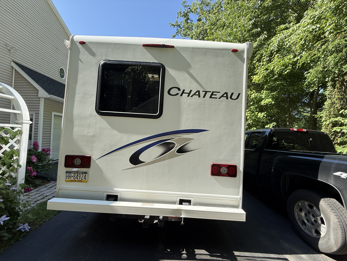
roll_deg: -0.5
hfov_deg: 102.1
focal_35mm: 14
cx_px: 174
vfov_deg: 85.7
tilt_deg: +3.2
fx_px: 140
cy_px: 130
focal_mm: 2.22
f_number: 2.2
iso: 50
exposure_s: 1/472
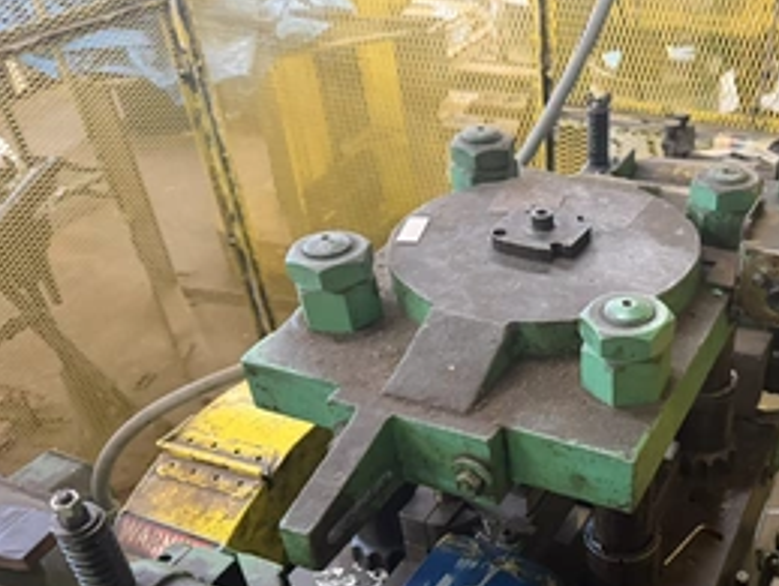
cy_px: 409
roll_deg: +3.1
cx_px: 599
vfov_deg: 38.1
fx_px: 834
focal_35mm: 37
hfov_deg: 47.9
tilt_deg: -37.3
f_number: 1.78
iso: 640
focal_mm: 6.76
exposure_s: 1/60
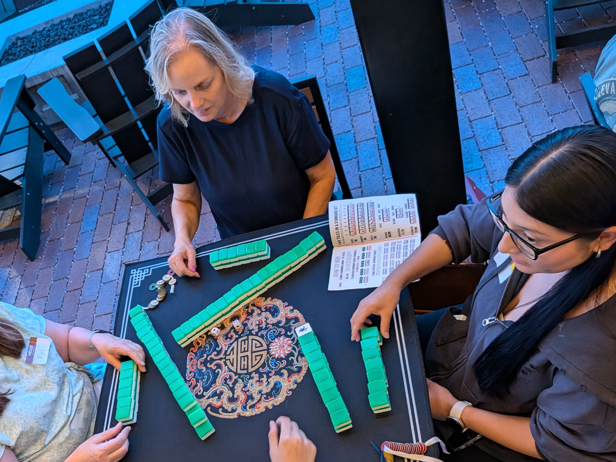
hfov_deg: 56.6
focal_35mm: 32
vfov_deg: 43.7
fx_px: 569
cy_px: 301
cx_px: 263
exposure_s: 1/120
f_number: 1.7
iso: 997
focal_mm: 4.53
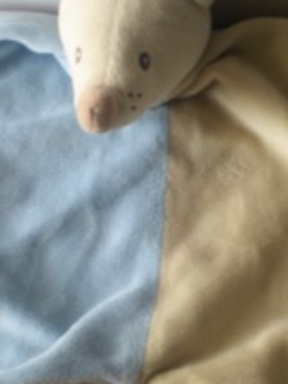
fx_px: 966
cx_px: 151
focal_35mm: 87
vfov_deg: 22.5
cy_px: 242
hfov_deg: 17.0
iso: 64
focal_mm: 6.3
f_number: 3.1
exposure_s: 1/12.3
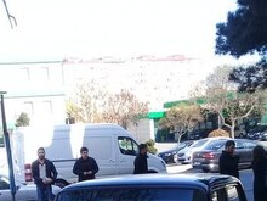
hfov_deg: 27.6
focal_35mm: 70
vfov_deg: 19.3
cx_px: 95
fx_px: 540
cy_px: 266
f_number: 2.2
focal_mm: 3.3
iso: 50
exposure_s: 1/344
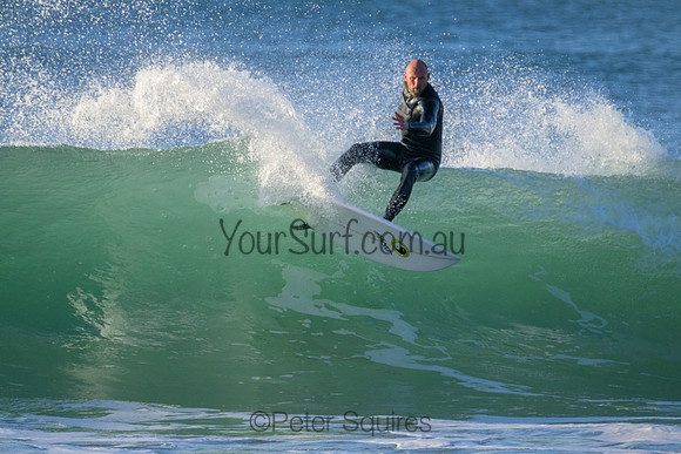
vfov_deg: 1.7
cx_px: 340
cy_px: 227
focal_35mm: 800
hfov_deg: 2.6
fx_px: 15136
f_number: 11
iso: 4000
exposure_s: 1/2000
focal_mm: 800
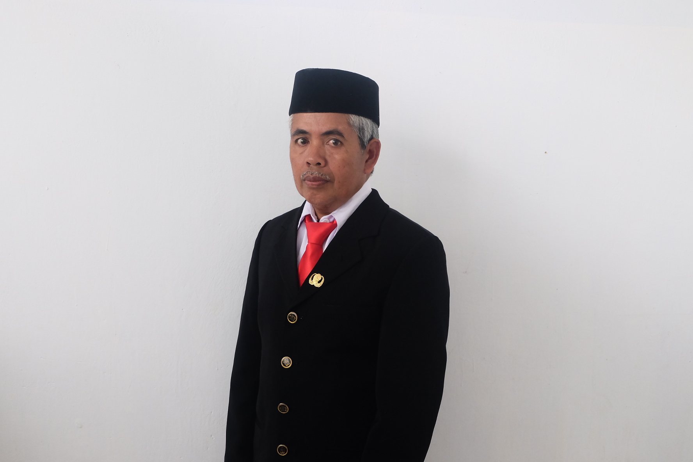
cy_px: 231
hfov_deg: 46.4
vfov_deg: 31.9
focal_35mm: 42
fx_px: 808
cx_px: 346
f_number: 4.5
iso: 1250
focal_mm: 28.2
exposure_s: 1/50
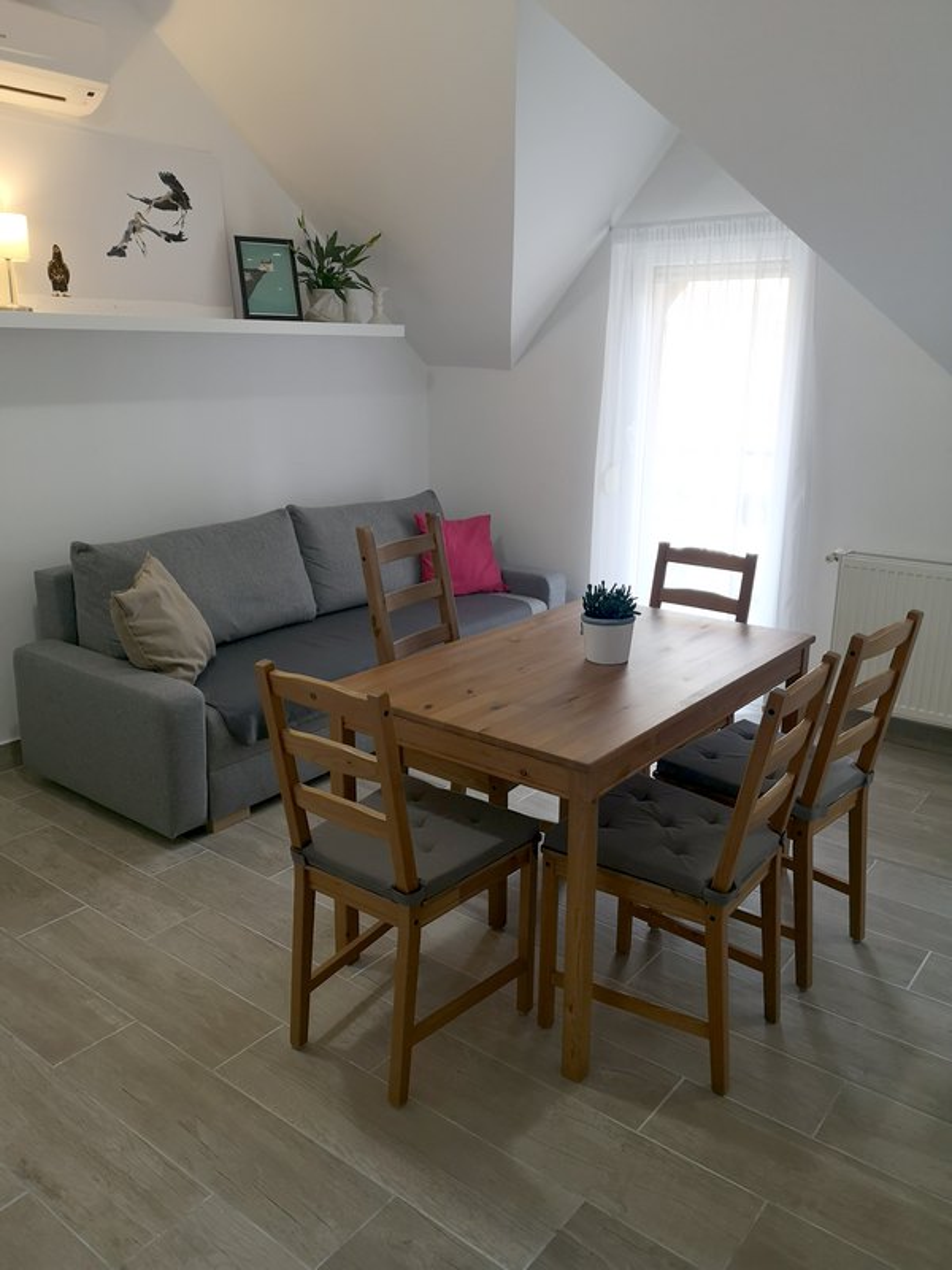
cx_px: 476
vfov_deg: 65.3
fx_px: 990
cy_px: 635
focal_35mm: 27
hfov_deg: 51.4
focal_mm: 5.58
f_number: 1.8
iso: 125
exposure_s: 1/60
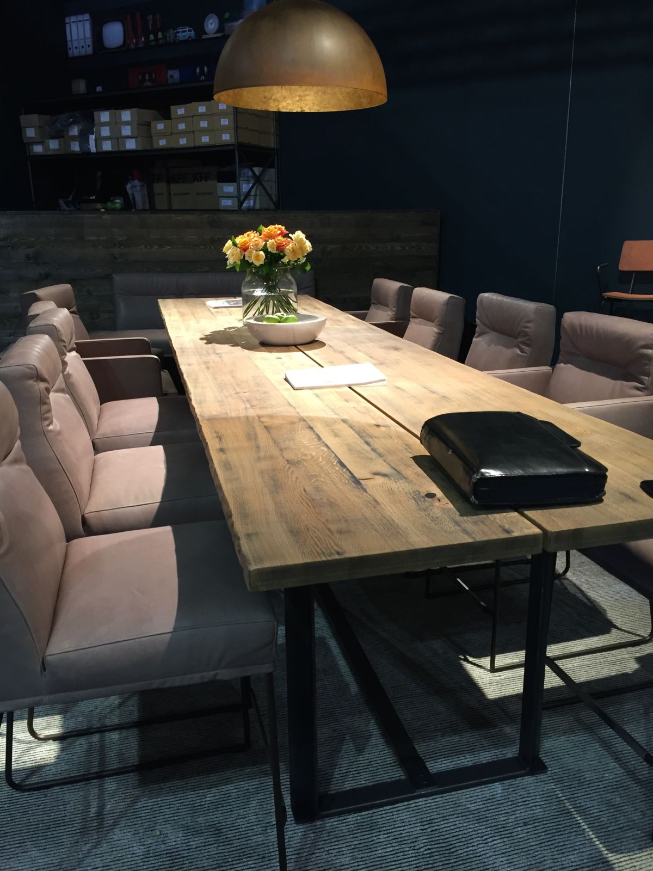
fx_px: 729
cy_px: 436
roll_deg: +2.0
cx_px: 326
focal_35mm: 29
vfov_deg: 61.7
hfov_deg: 48.2
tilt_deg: -15.8
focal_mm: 4.15
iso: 64
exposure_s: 1/33
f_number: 2.2
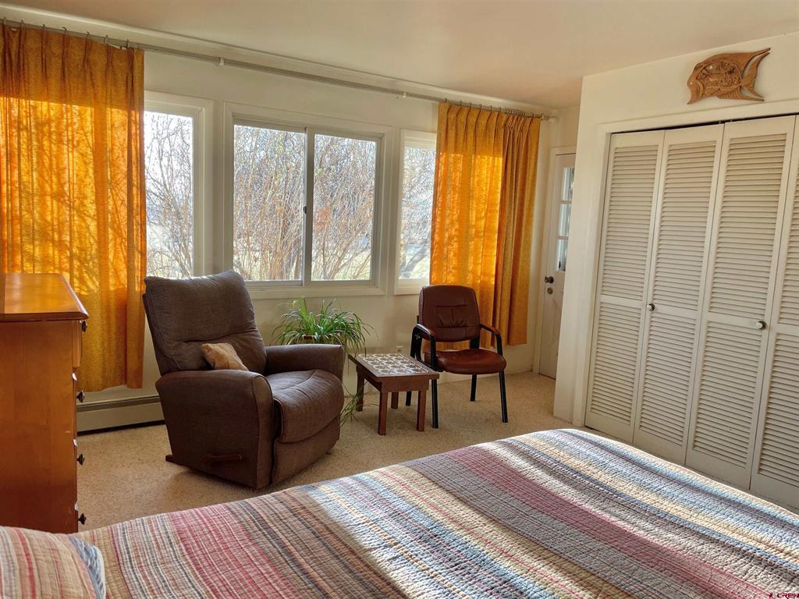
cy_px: 300
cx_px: 400
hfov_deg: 67.3
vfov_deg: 53.1
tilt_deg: -7.3
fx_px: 600
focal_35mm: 26
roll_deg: -2.9
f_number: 1.6
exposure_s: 1/121
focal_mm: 4.2
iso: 50
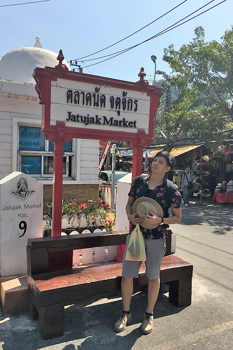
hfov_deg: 42.3
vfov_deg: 60.3
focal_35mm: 31
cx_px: 103
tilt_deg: -1.7
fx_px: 301
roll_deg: -1.4
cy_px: 178
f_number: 2.2
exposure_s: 1/1508
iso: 25
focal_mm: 4.15
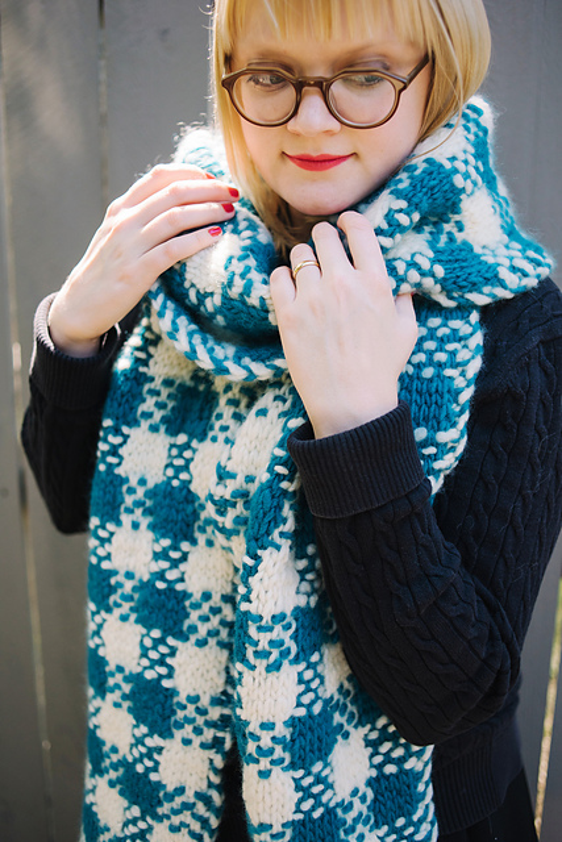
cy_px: 421
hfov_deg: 37.9
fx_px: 819
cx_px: 281
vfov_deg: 54.4
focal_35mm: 35
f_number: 2.8
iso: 320
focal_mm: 35
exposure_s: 1/800
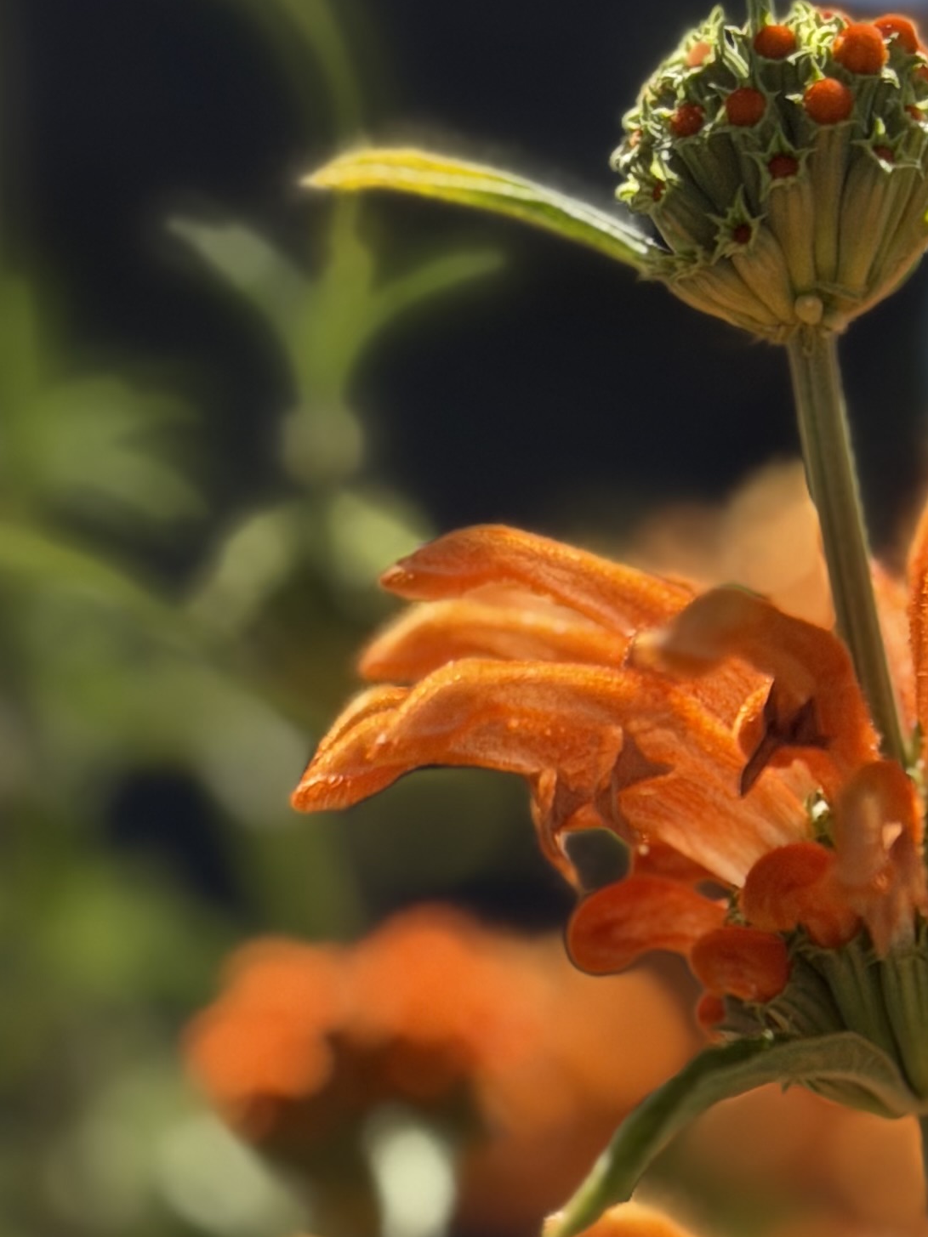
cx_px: 999
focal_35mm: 133
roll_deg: -5.0
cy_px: 893
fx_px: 4755
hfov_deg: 11.0
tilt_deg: +3.1
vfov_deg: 14.8
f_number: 1.78
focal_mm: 6.76
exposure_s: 1/3534
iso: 64
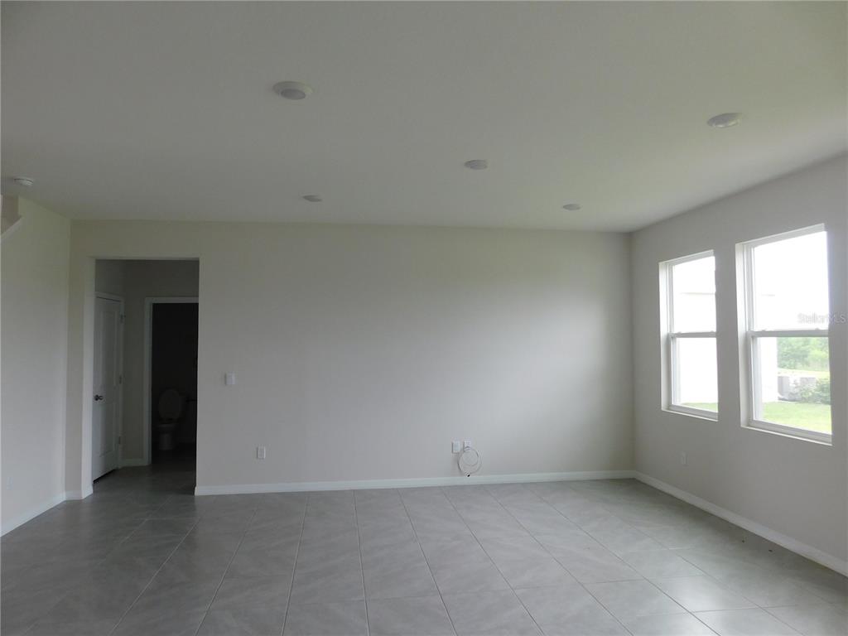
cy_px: 318
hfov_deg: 73.9
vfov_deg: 58.9
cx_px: 424
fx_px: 563
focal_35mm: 23
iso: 125
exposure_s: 1/50
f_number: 3
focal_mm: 4
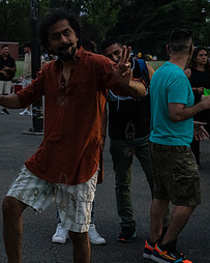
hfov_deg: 14.8
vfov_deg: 19.6
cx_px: -88
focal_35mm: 98
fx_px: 762
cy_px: 123
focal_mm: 42
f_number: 3.5
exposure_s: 1/250
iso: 6400
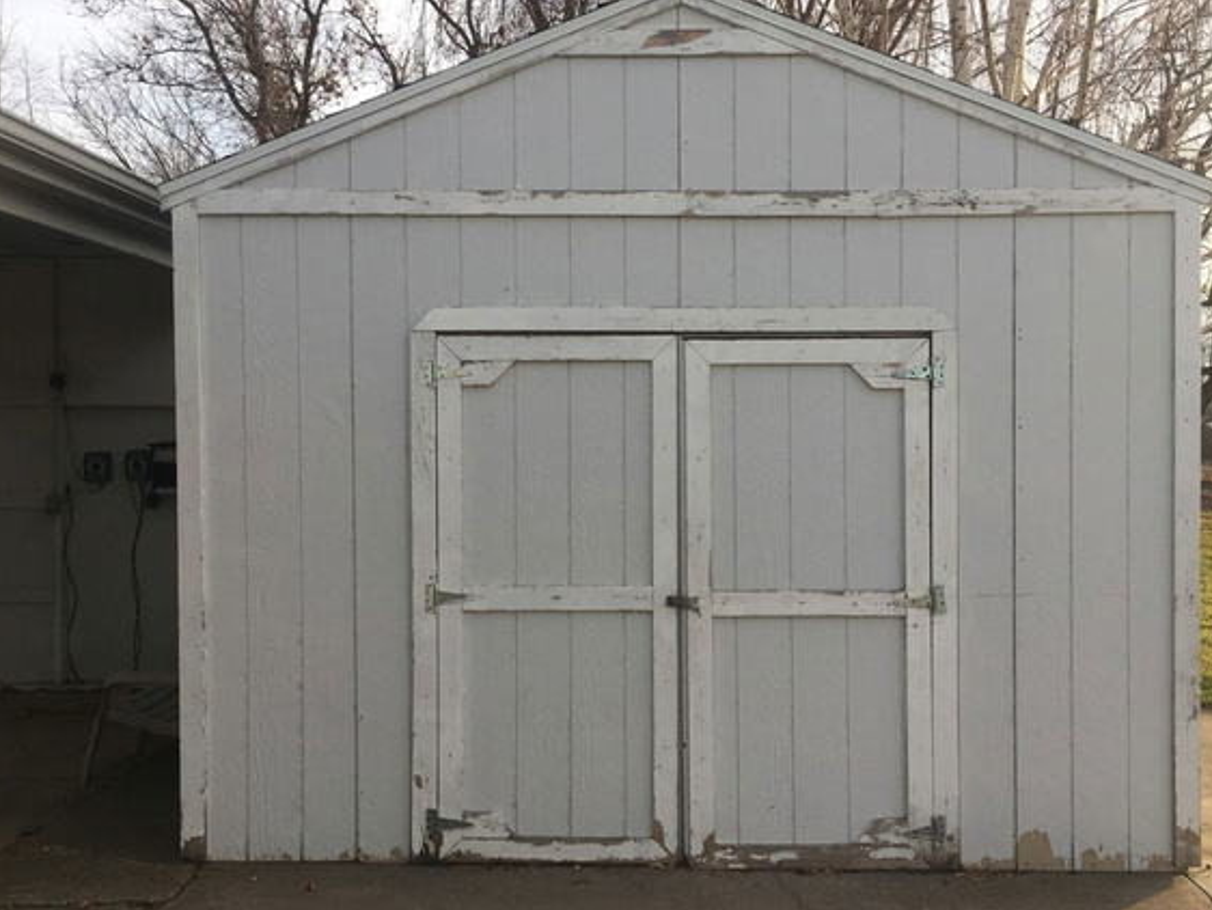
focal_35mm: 33
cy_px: 446
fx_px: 1156
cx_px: 636
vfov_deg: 43.0
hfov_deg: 55.3
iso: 25
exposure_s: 1/530
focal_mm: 4.15
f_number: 2.2
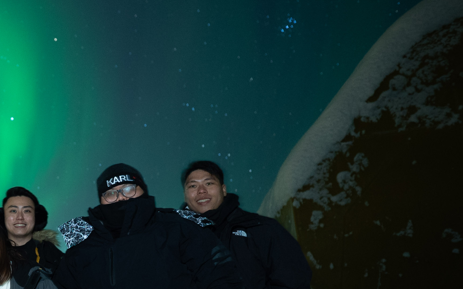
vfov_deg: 25.6
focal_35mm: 50
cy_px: 209
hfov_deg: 33.1
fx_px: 631
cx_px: -91
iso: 2000
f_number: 1.8
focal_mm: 20
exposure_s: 4
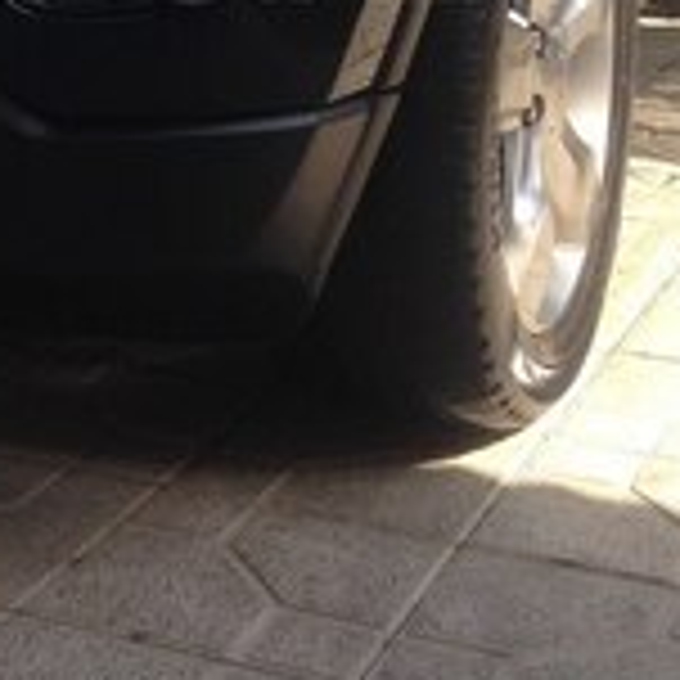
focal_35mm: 96
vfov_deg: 17.5
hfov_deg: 17.9
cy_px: -50
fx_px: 2134
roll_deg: -1.6
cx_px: 126
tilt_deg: -8.7
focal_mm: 4.12
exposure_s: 1/493
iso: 50
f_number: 2.4
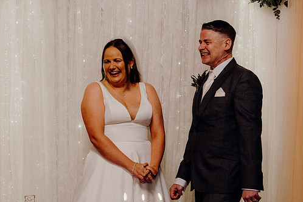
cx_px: 138
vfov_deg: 16.1
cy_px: 117
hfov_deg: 23.9
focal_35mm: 85
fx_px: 715
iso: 1600
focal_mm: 49
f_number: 3.5
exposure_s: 1/160
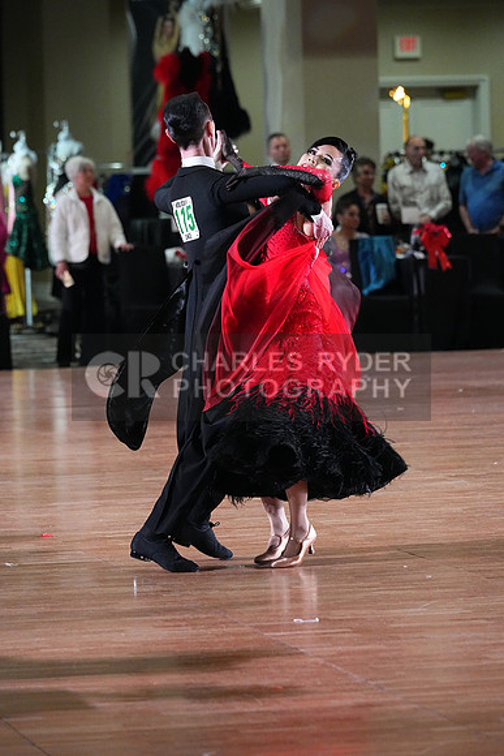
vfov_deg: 10.3
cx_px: 252
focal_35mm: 200
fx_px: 4197
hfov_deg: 6.9
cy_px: 378
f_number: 5.6
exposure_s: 1/400
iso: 10000
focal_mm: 200
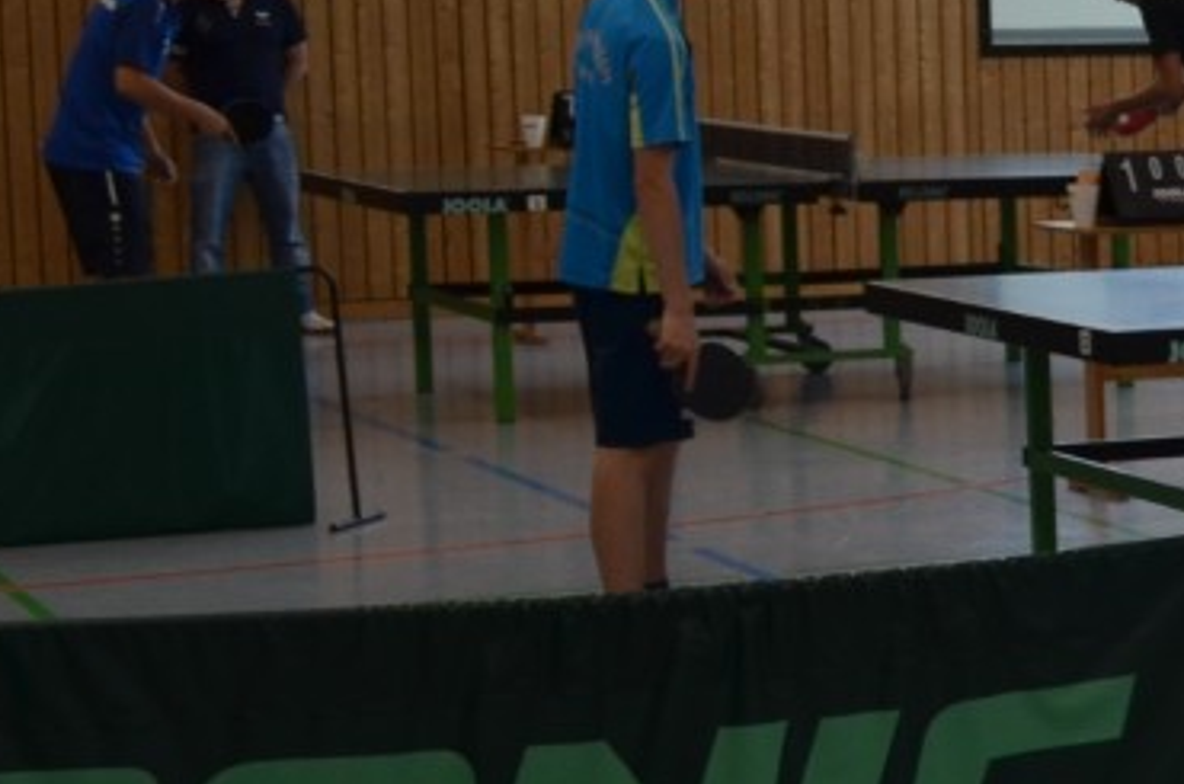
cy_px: 477
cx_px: 2485
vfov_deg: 11.5
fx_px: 3905
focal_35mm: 119
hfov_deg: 14.0
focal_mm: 18
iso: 220
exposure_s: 1/125
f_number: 5.6
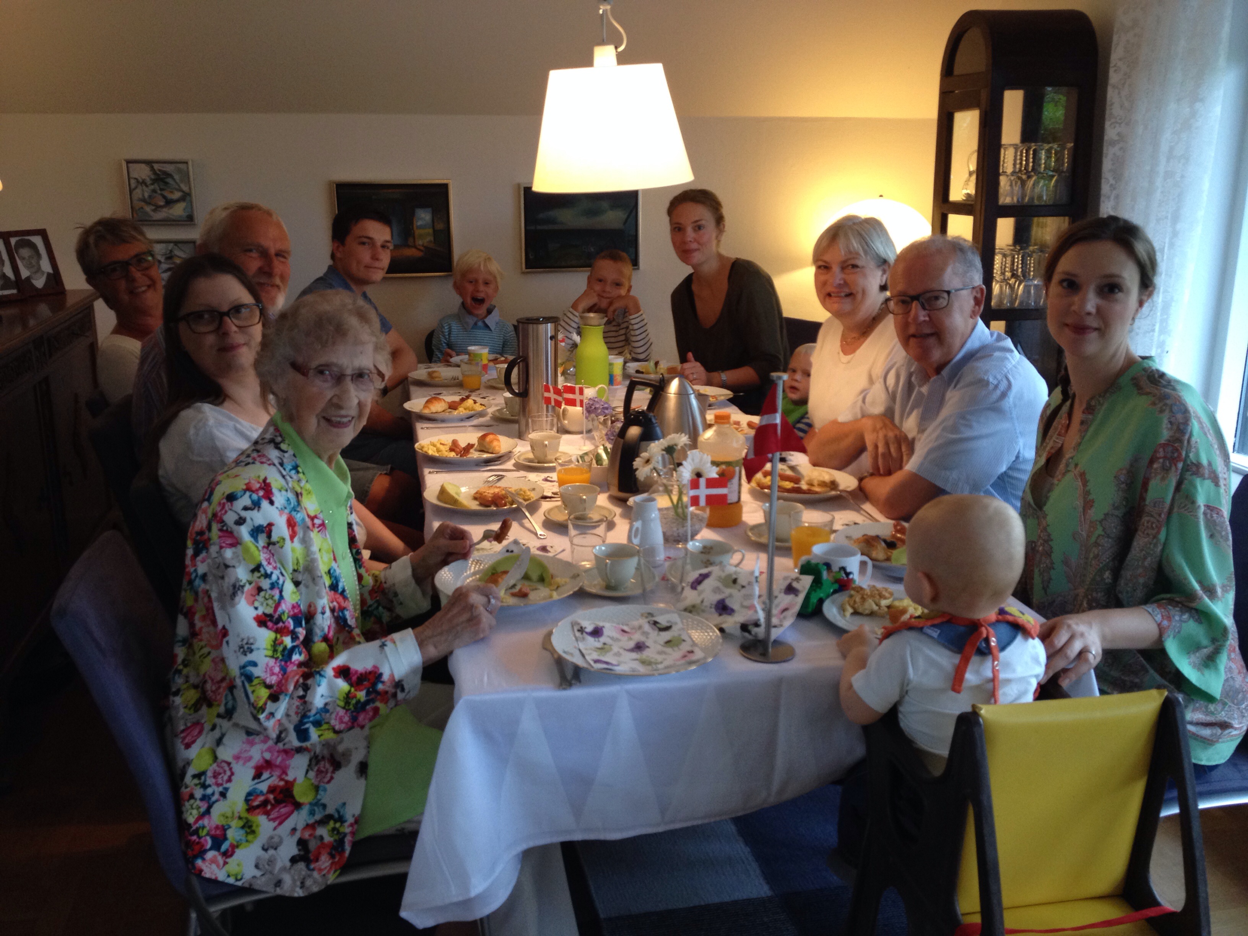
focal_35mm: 35
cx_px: 624
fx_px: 1262
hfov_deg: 52.6
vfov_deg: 40.7
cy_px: 468
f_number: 2.4
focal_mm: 4.28
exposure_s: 1/20
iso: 125
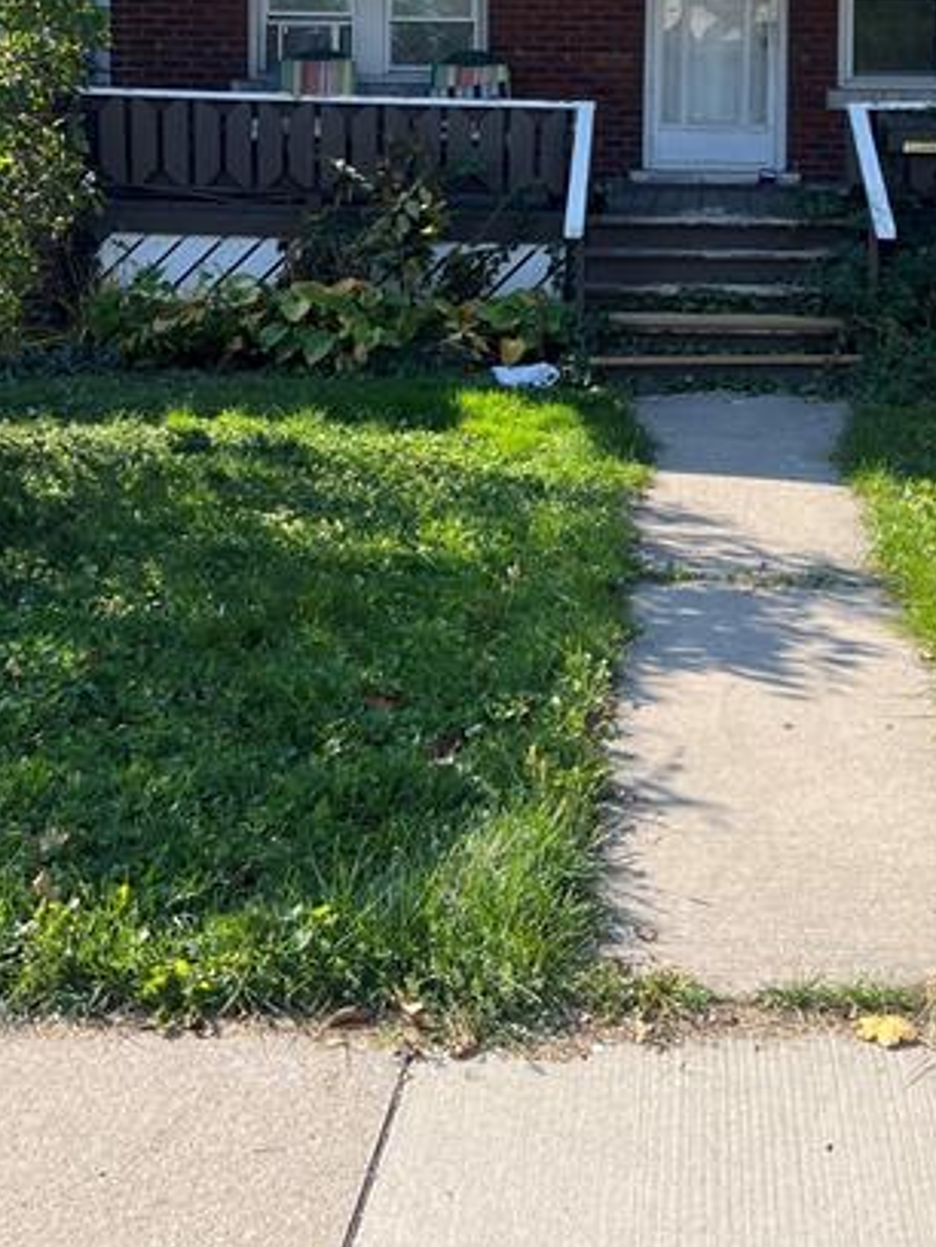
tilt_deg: -0.2
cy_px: 159
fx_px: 1767
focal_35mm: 49
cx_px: 609
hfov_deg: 29.5
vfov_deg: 36.8
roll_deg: -1.0
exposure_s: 1/2165
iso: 50
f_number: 1.5
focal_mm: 5.7
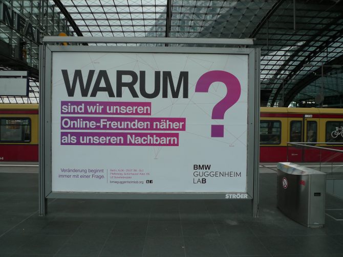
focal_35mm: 24
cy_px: 128
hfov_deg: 71.6
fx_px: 238
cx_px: 172
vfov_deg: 56.8
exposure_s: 1/250
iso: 80
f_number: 2.8
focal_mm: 5.1
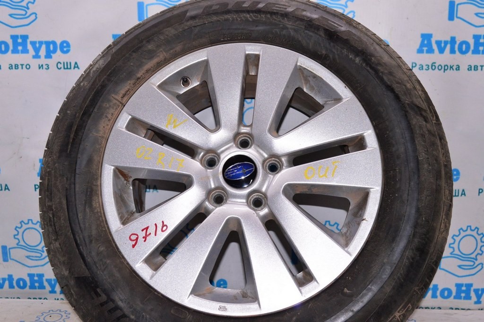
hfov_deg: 51.3
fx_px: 504
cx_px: 242
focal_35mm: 38
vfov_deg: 35.4
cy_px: 161
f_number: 8
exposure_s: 1/160
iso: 1600
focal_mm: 25
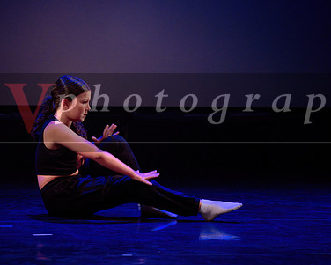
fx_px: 3067
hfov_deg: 6.2
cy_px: 67
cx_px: 211
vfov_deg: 4.9
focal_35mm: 313
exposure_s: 1/200
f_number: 2.8
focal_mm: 175
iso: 1600
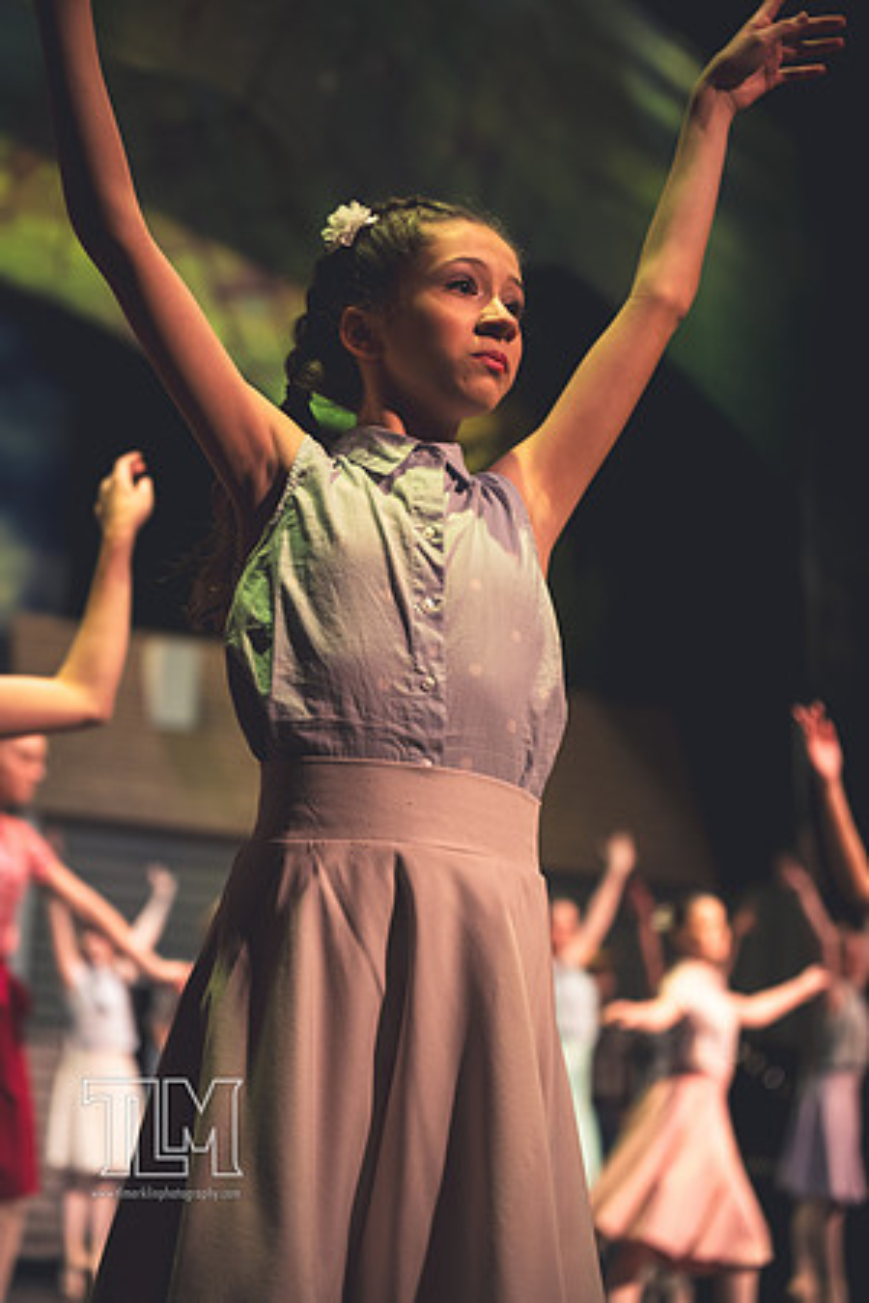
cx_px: 434
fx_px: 2534
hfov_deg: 19.5
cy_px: 652
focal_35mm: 70
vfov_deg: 28.8
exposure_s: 1/250
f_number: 2.8
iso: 2200
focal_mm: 70
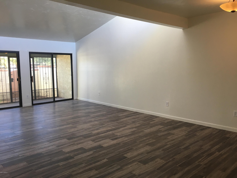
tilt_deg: -5.4
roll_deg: +0.8
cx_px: 118
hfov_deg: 61.7
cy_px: 89
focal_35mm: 29
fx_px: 199
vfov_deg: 48.2
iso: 32
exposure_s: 1/30
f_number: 2.2
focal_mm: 4.15
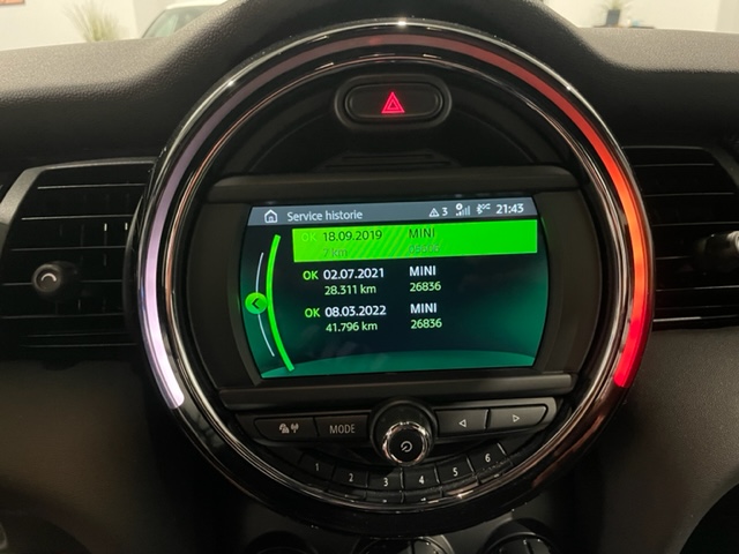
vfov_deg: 53.1
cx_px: 370
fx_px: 555
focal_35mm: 26
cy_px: 277
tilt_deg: -23.8
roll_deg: +0.9
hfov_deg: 67.3
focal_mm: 4.2
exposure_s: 1/28
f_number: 1.6
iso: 640
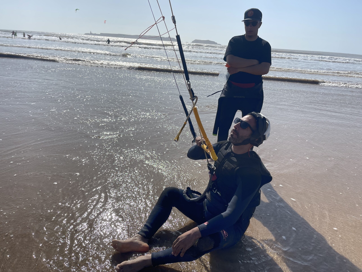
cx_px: 181
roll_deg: -5.7
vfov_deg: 54.9
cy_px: 136
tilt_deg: -18.0
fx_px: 261
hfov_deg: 69.4
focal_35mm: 25
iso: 32
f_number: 1.6
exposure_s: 1/7937
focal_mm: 5.1
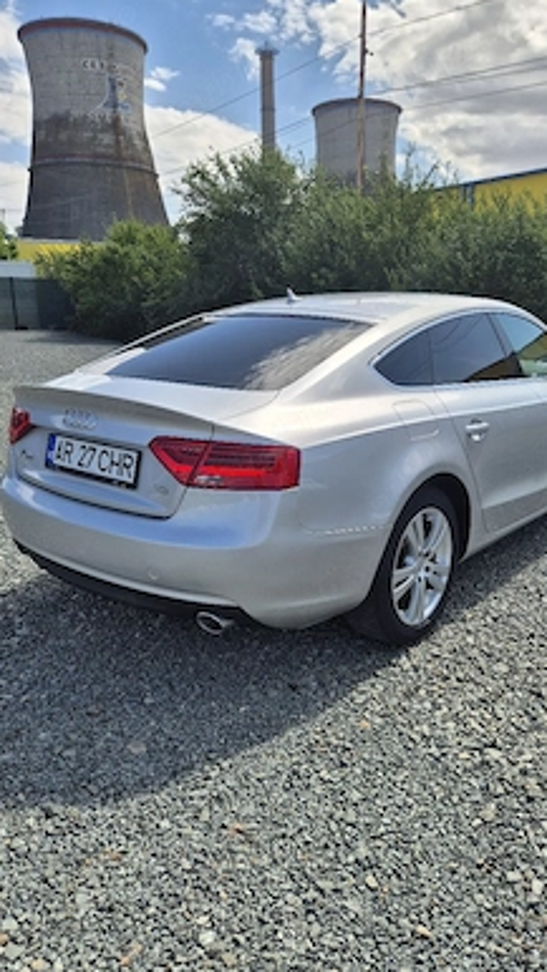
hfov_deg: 44.3
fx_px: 671
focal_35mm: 26
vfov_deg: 71.9
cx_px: 302
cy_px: 486
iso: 25
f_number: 1.8
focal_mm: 5.4
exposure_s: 1/2500
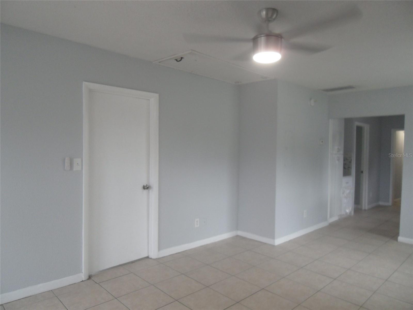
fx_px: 286
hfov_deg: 71.6
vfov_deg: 56.8
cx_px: 206
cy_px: 155
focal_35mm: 24
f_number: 2.8
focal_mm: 4.3
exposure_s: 1/45
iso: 160
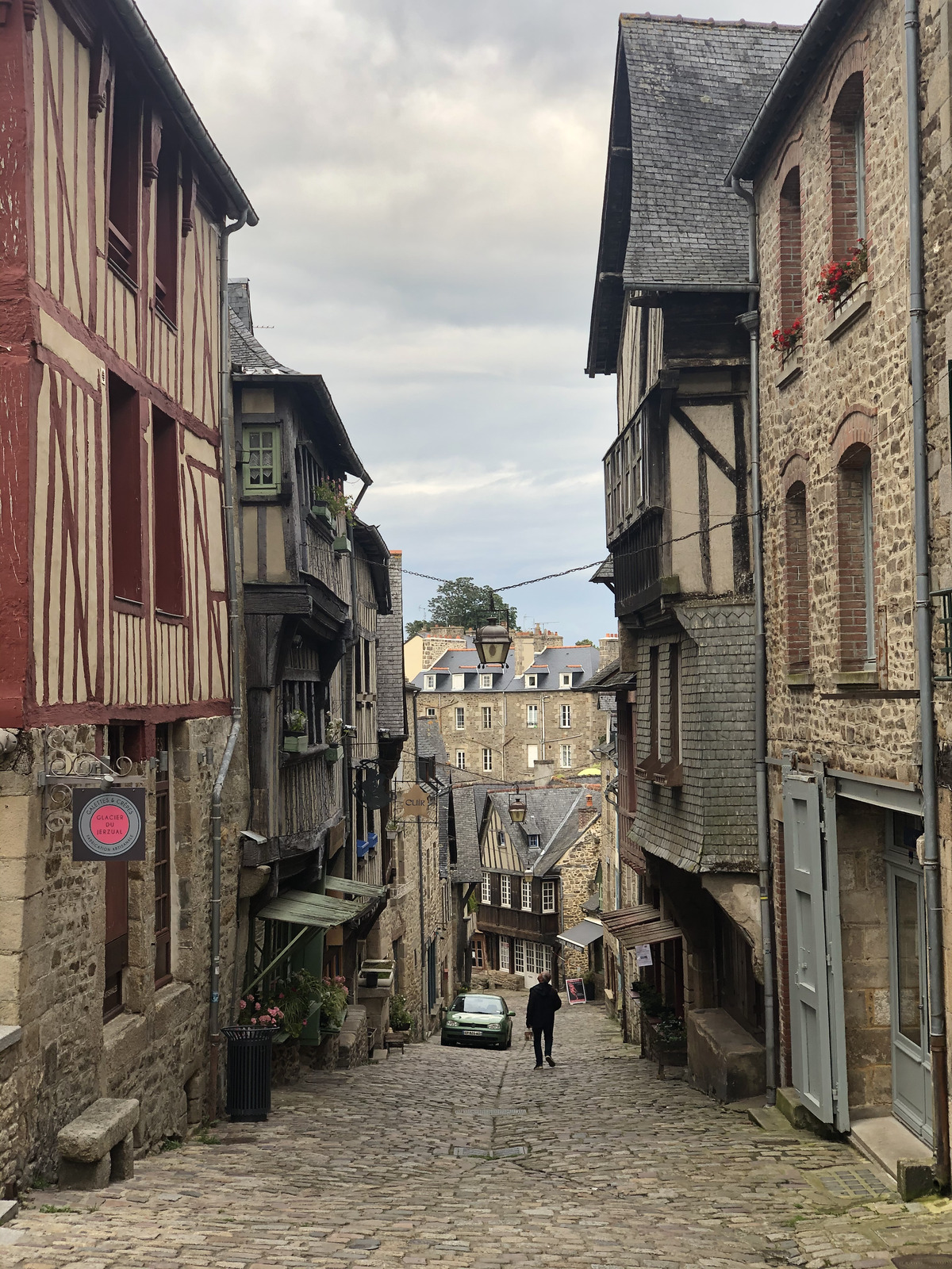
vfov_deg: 36.8
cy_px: 634
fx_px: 1907
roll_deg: +1.3
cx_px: 476
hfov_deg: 28.0
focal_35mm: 52
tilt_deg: +1.9
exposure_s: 1/145
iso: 16
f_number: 2.4
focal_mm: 6
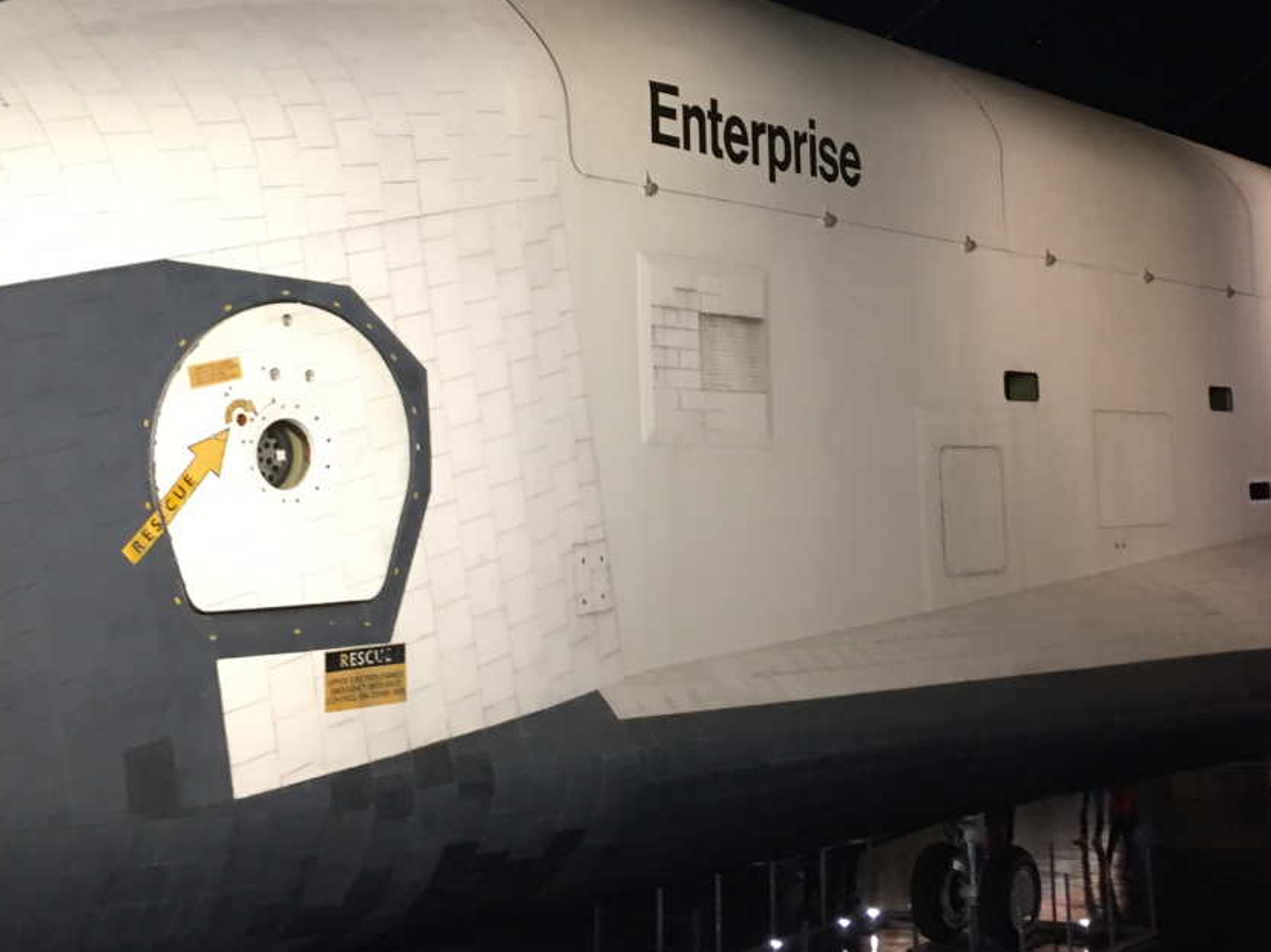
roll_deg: +1.4
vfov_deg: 25.6
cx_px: 845
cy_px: 173
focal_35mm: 56
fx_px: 2055
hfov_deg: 34.1
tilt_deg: +11.6
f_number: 2.2
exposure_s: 1/30
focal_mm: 4.15
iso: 125
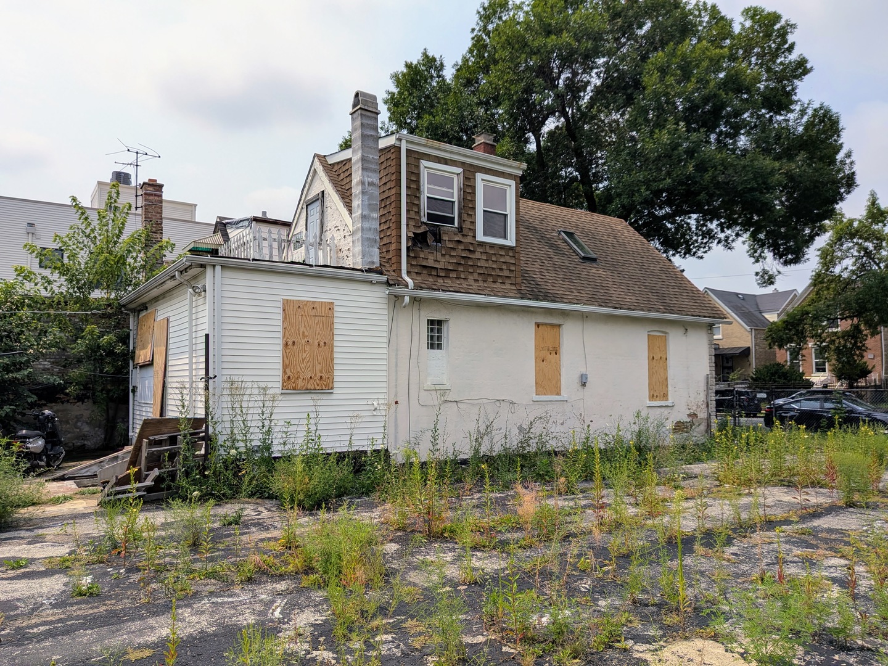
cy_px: 333
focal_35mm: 24
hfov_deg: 71.6
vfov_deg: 56.8
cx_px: 444
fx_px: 616
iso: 28
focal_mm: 4.53
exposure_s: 1/2755
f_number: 1.7
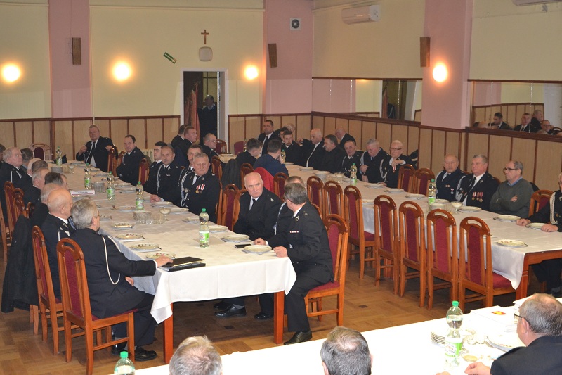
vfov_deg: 29.9
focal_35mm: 45
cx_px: 281
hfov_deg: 43.6
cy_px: 188
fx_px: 702
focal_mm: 30
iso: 1800
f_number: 4.2
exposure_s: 1/60
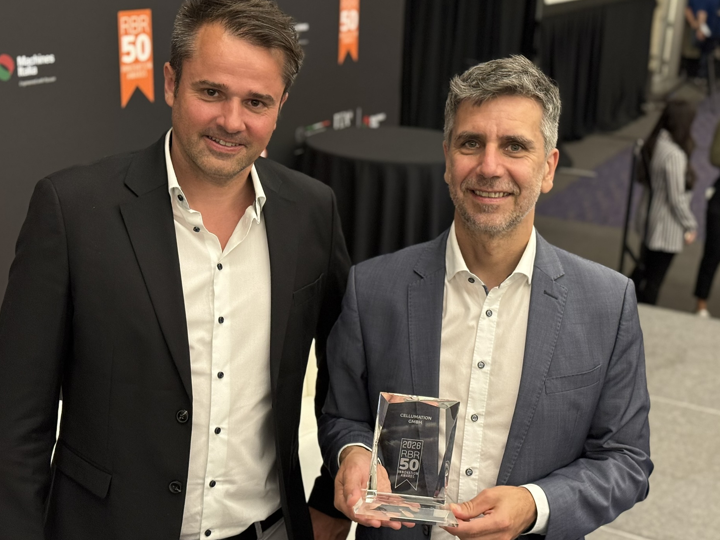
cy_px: 259
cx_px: 366
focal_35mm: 53
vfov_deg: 27.5
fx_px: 1102
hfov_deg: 36.2
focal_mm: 6.76
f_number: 1.78
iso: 500
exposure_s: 1/40
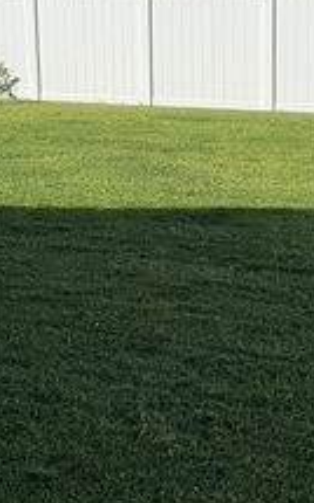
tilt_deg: -11.5
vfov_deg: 26.1
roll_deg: +0.1
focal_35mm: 79
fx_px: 1084
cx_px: 197
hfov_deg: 16.5
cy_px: 188
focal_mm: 6.76
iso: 80
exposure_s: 1/5348
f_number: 1.78
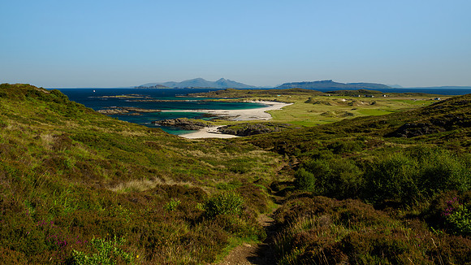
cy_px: 88
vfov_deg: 43.1
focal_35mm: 26
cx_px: 235
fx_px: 330
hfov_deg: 71.0
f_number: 5.6
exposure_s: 1/1250
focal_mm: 12
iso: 400
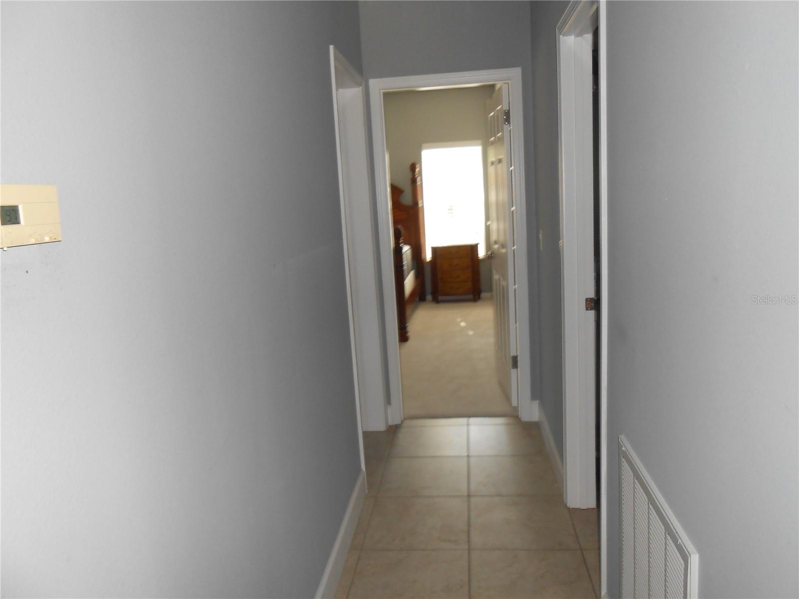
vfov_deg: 53.1
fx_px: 600
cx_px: 400
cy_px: 300
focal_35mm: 26
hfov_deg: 67.3
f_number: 3.5
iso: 200
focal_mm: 4.6
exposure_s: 1/25
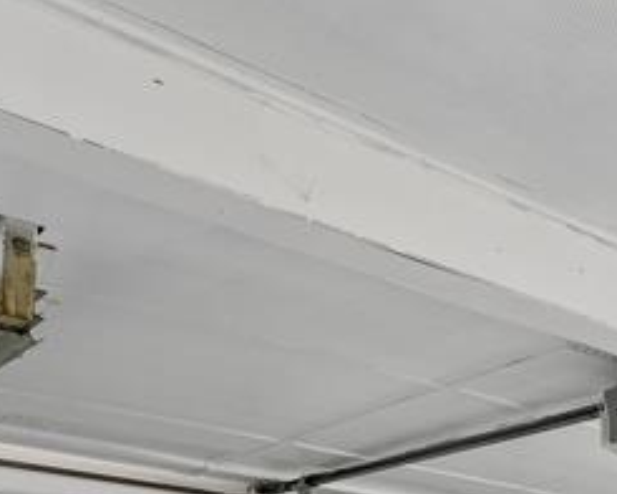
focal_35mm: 55
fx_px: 1004
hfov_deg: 22.5
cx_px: 1070
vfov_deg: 23.1
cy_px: 711
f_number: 13
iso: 400
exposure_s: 1/6
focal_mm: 14
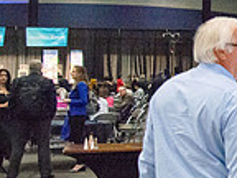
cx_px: 449
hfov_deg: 14.9
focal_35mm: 112
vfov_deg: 13.2
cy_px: 34
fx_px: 767
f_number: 3.8
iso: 5000
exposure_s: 1/200
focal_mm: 29
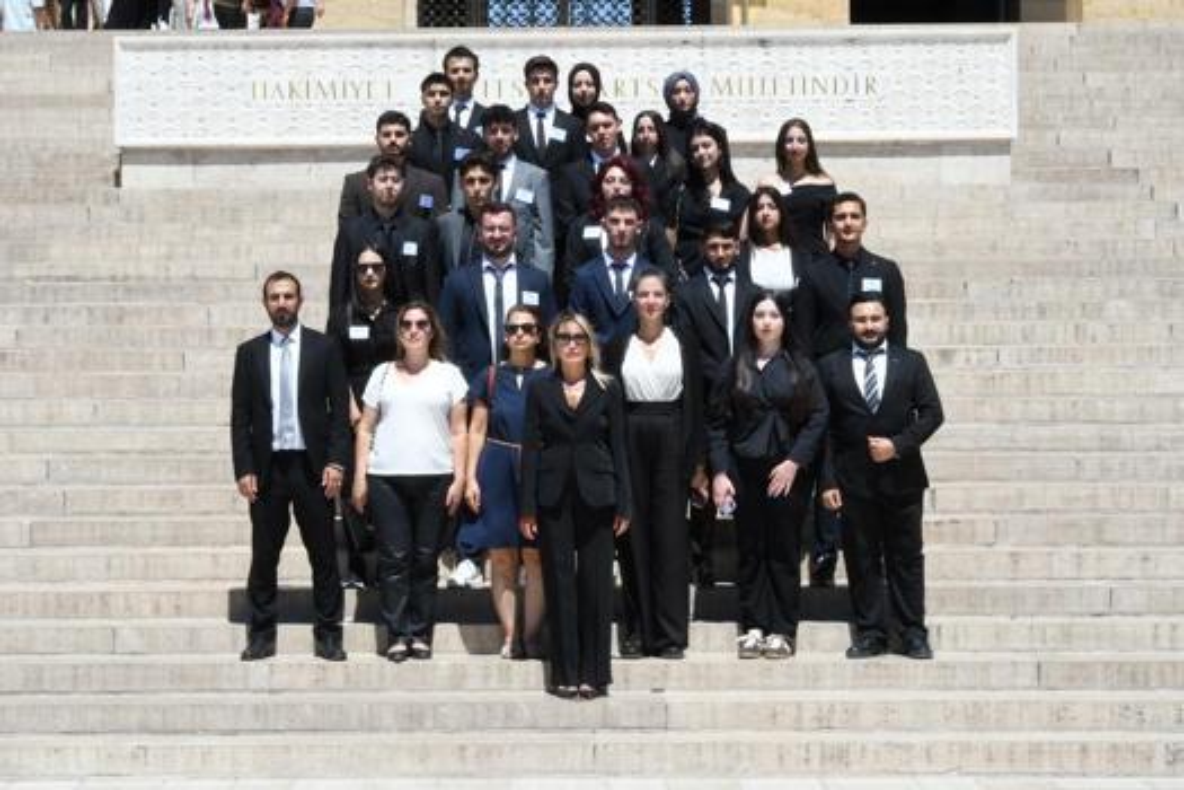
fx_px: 3453
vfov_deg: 13.0
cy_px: 395
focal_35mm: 105
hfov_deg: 19.5
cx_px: 592
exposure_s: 1/60
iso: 450
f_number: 36
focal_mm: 70
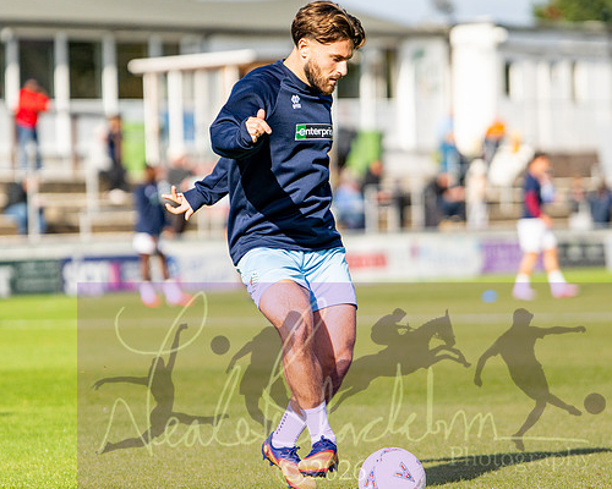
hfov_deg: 8.3
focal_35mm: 232
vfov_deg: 6.7
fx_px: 4202
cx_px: 250
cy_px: 191
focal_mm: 85
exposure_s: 1/8000
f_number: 1.4
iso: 100
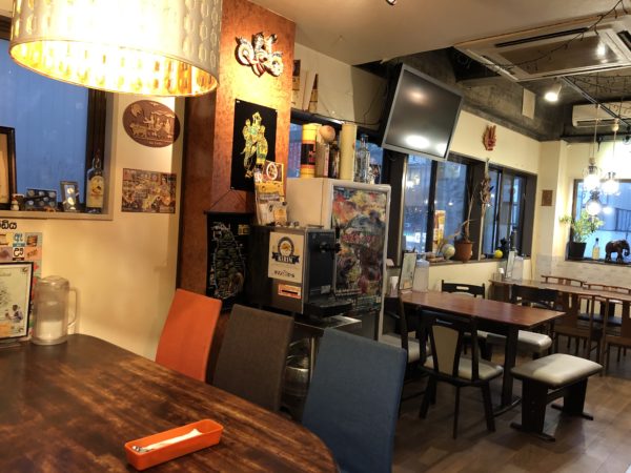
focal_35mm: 28
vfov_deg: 49.7
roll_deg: -2.7
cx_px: 316
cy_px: 236
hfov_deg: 63.4
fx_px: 510
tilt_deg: -2.6
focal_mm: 3.99
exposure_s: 1/13
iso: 100
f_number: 1.8
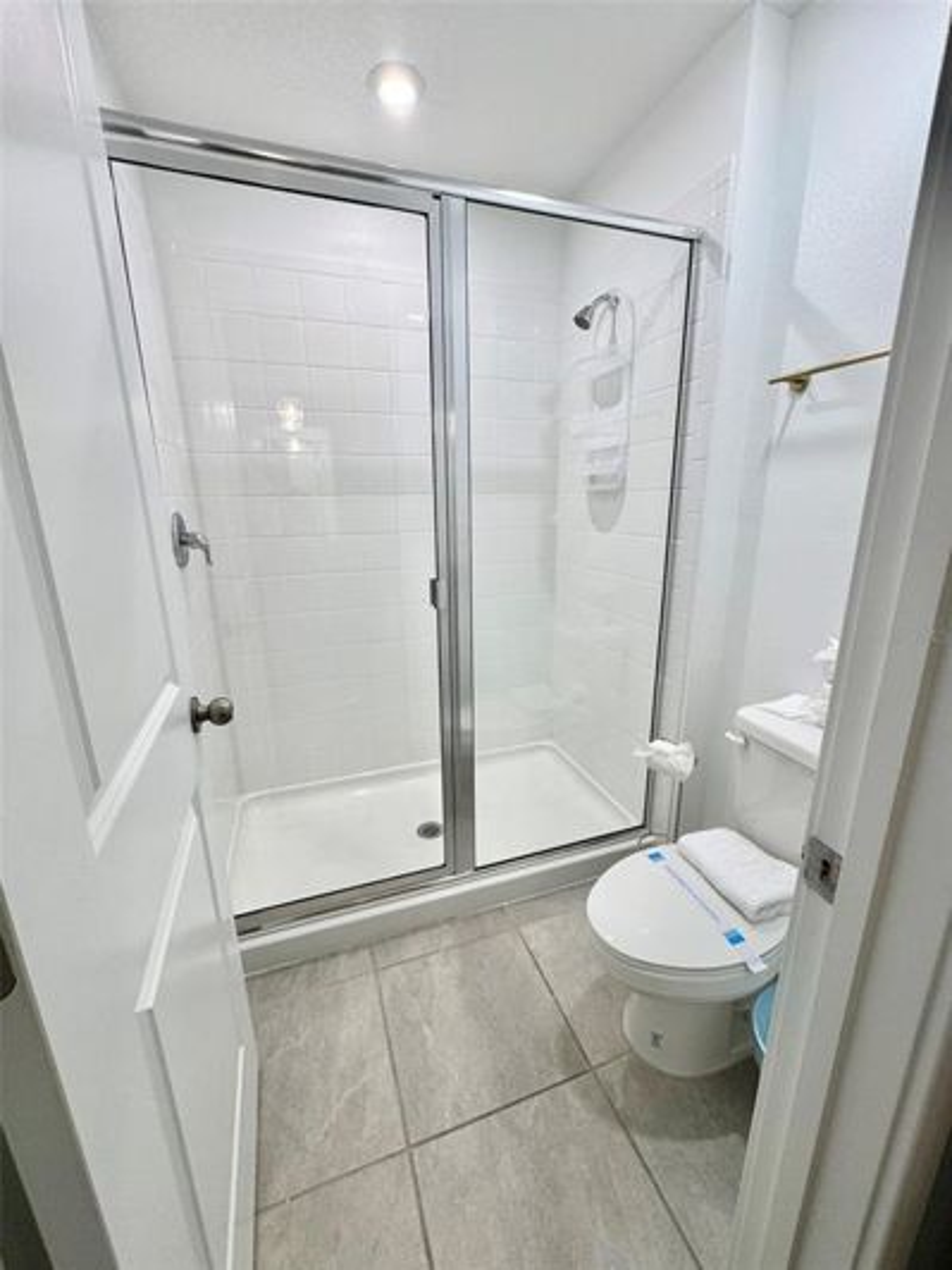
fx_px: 513
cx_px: 476
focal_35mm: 14
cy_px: 635
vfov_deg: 102.1
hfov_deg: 85.7
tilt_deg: -13.8
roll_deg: -0.9
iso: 100
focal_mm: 2.22
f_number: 2.2
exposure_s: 1/120
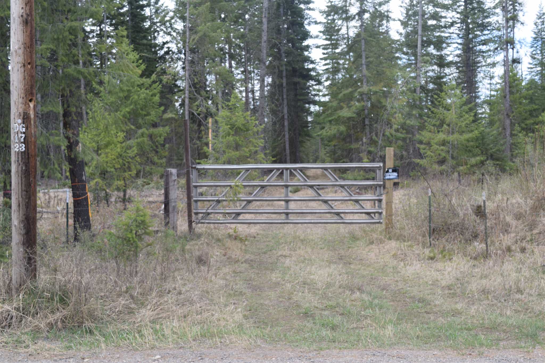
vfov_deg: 29.9
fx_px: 681
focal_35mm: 45
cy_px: 182
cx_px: 272
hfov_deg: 43.6
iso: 360
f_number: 8
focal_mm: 30
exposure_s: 1/250
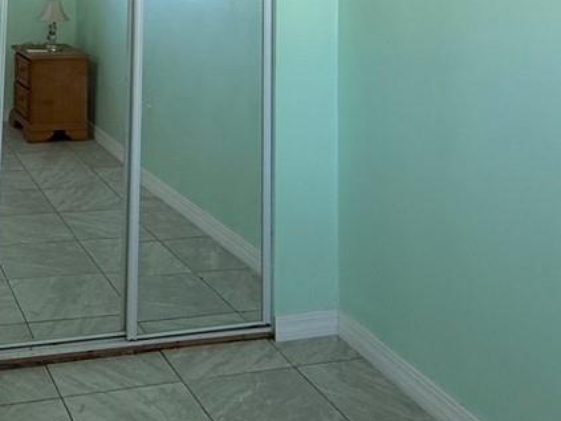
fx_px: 859
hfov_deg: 34.8
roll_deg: -1.4
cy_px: -179
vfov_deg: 23.1
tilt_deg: +6.9
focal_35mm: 53
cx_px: 95
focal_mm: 2.22
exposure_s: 1/120
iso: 100
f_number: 2.2
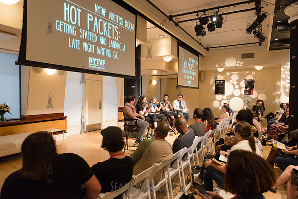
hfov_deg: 73.7
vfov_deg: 53.2
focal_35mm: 24
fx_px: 199
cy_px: 100
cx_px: 149
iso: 2500
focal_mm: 24
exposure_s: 1/160
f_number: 4
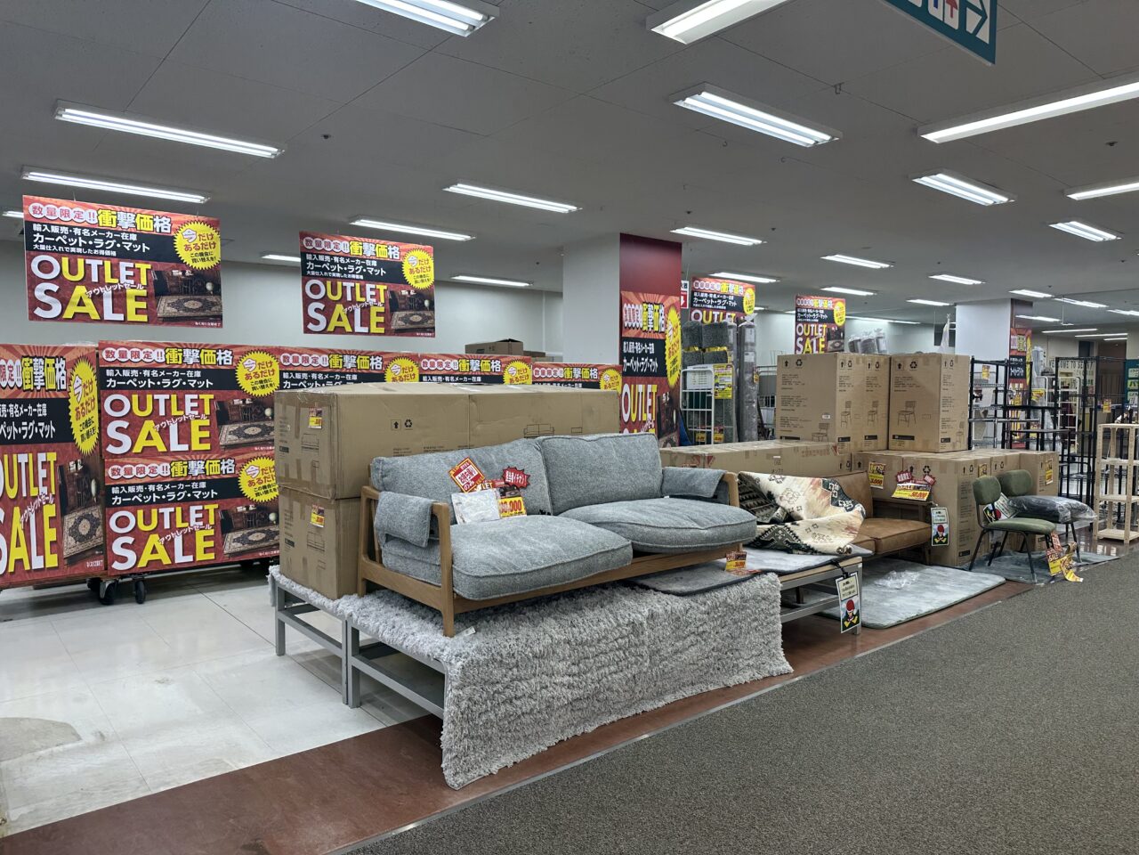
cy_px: 428
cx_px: 570
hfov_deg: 71.6
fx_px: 790
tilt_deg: -3.2
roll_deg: +0.0
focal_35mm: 24
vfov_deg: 56.8
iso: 100
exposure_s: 1/133
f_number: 1.78
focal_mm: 6.86
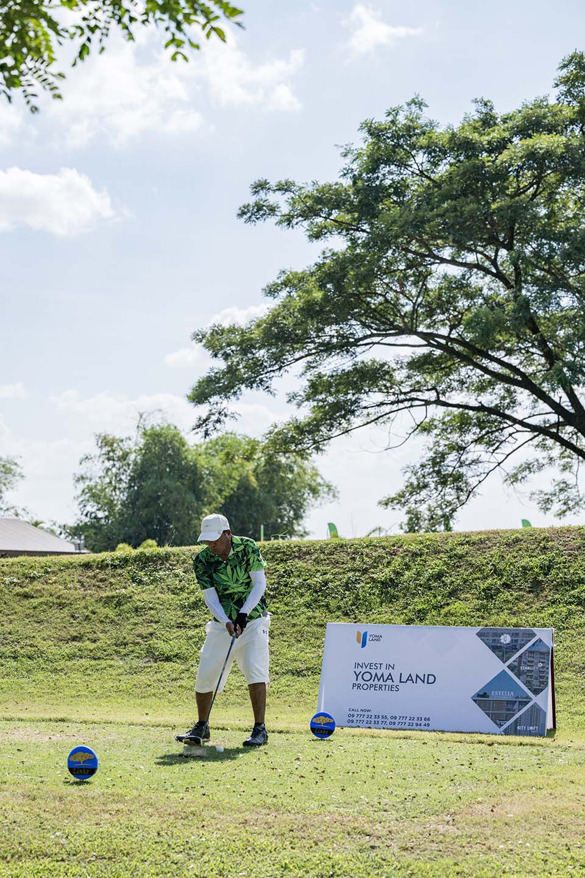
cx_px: 292
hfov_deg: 17.1
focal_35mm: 80
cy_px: 439
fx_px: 1950
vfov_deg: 25.4
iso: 250
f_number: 4.5
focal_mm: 80
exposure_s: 1/6400
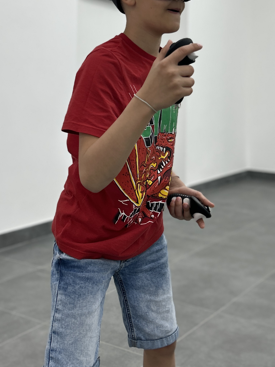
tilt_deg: +0.4
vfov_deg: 35.9
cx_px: 150
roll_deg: +0.3
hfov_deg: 28.0
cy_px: 90
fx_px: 551
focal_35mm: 52
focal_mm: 5.7
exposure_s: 1/117
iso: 32
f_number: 1.5
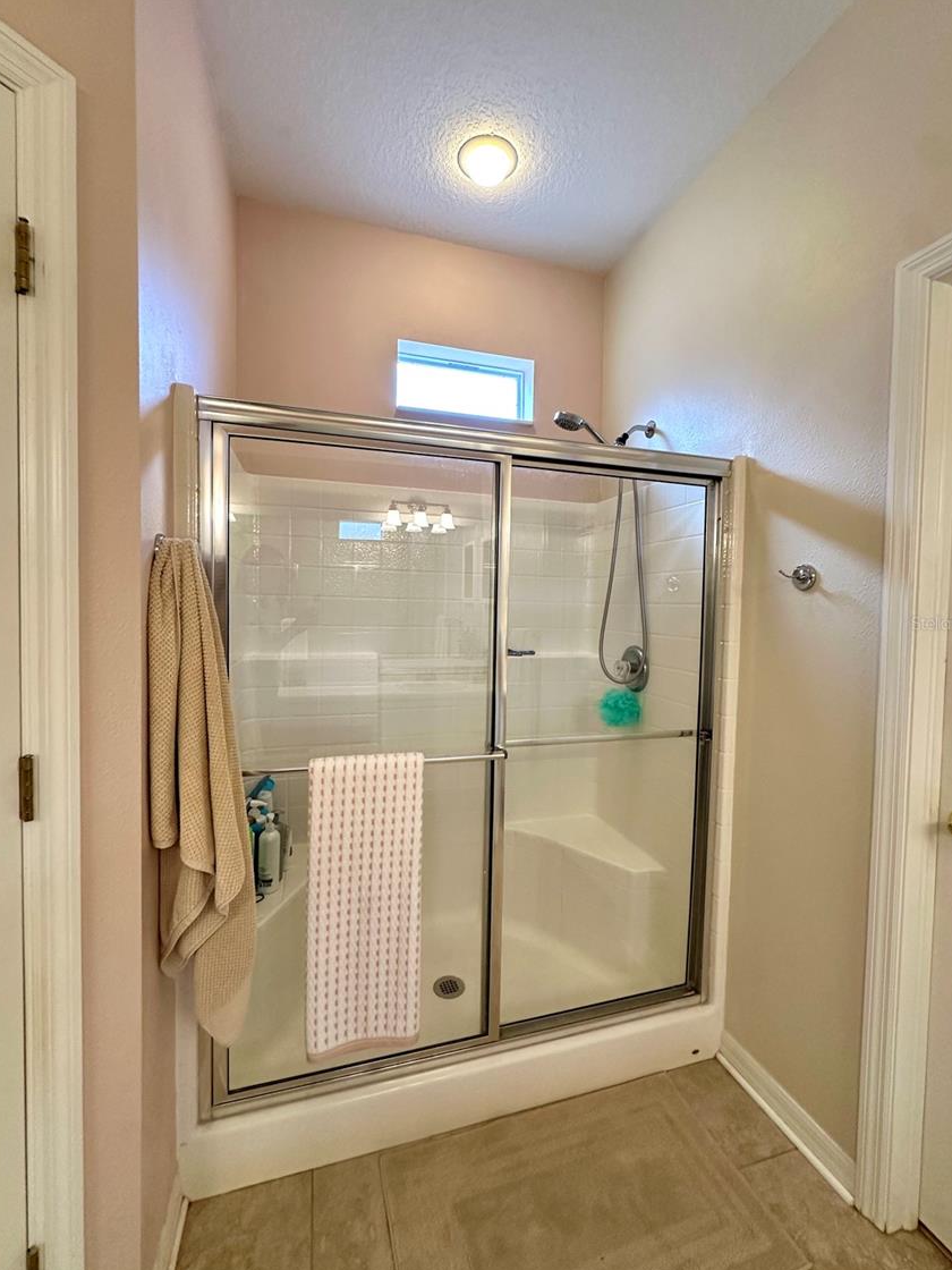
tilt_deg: -0.9
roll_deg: -1.8
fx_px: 550
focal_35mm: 15
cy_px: 623
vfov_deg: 98.2
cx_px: 482
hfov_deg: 81.7
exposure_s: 1/120
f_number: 2.2
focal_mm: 2.22
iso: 250
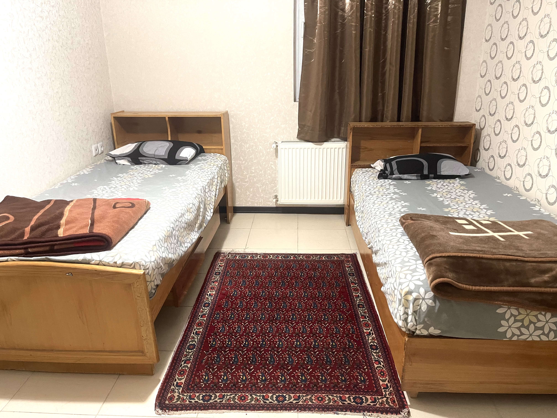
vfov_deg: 53.1
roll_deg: +1.1
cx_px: 278
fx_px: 418
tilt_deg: -20.3
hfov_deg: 67.3
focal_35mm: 26
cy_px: 209
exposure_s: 1/50
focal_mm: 5.1
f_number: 1.6
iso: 400
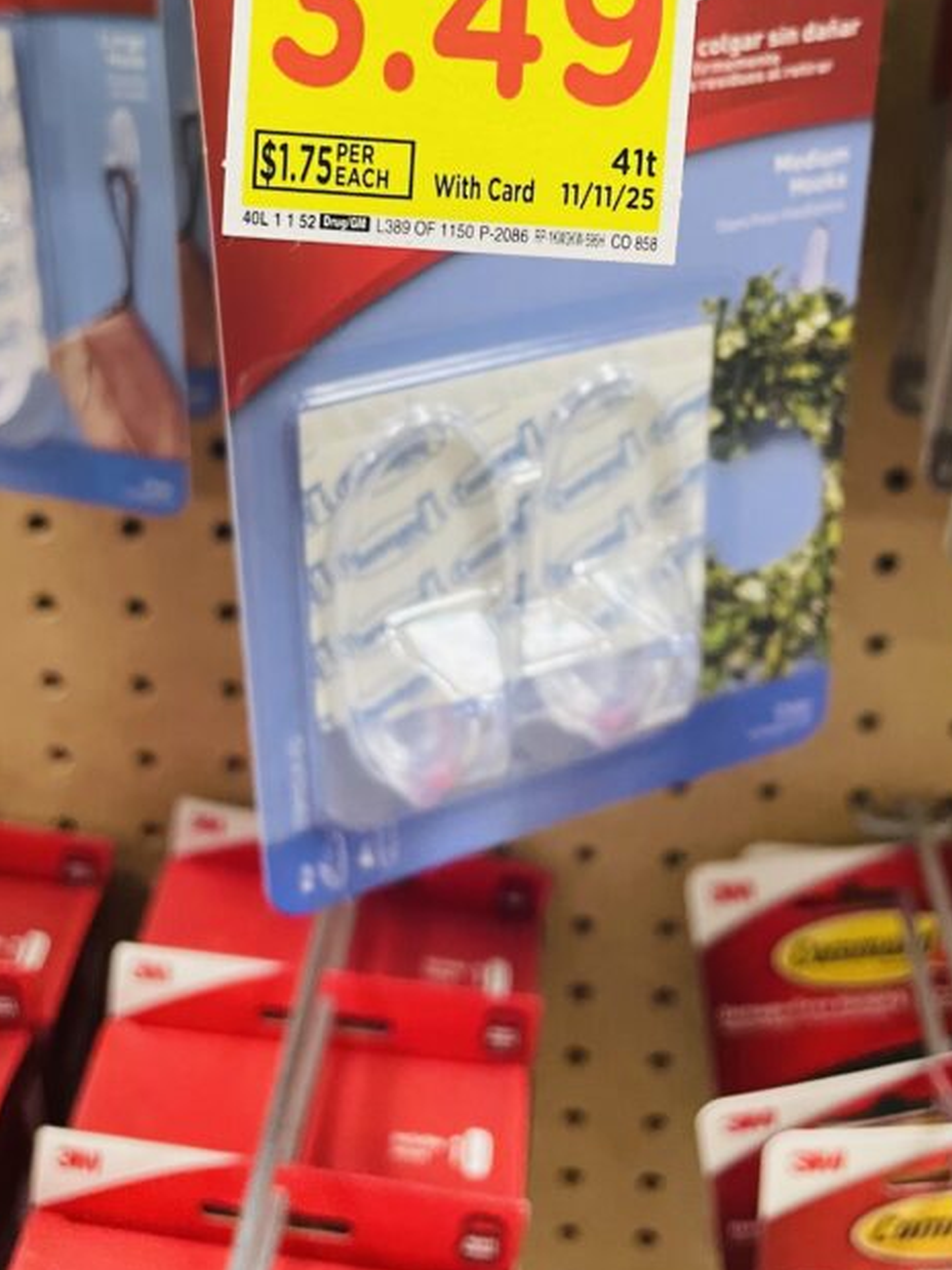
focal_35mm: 43
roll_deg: -1.1
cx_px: 519
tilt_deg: -21.5
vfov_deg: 42.0
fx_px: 1577
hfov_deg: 33.6
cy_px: 263
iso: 125
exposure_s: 1/42
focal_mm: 4.2
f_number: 1.6
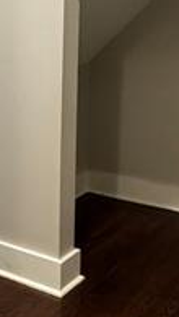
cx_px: 39
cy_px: 125
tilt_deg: -11.0
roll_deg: +1.2
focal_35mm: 60
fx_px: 505
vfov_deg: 34.7
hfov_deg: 19.9
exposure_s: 1/60
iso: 400
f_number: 2.2
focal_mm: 2.22
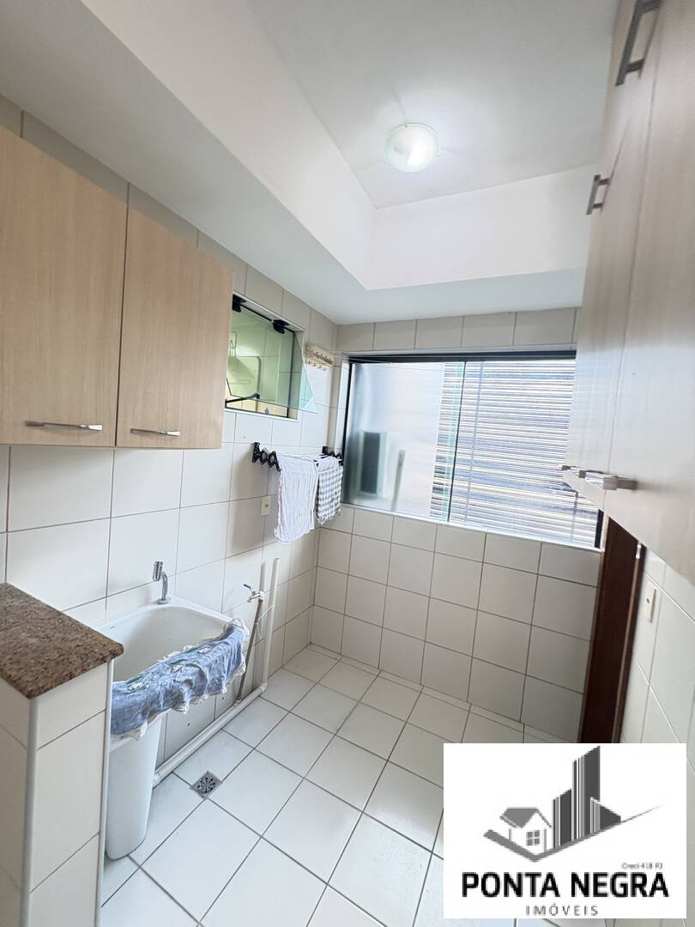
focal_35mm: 14
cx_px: 348
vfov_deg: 102.1
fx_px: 375
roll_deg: -3.9
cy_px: 464
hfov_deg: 85.7
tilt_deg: +1.3
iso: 320
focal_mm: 2.22
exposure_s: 1/60
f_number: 2.2
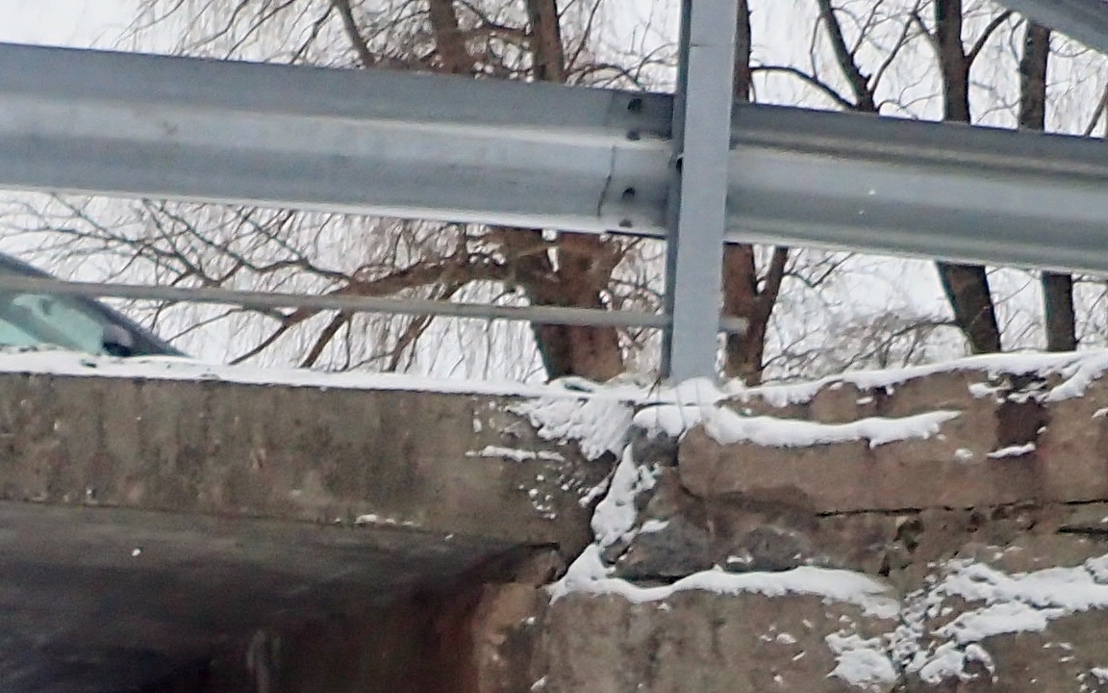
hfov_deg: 19.0
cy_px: 1315
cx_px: -37
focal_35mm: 106
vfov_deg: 11.3
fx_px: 3201
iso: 200
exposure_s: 1/500
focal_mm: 4.5
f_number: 2
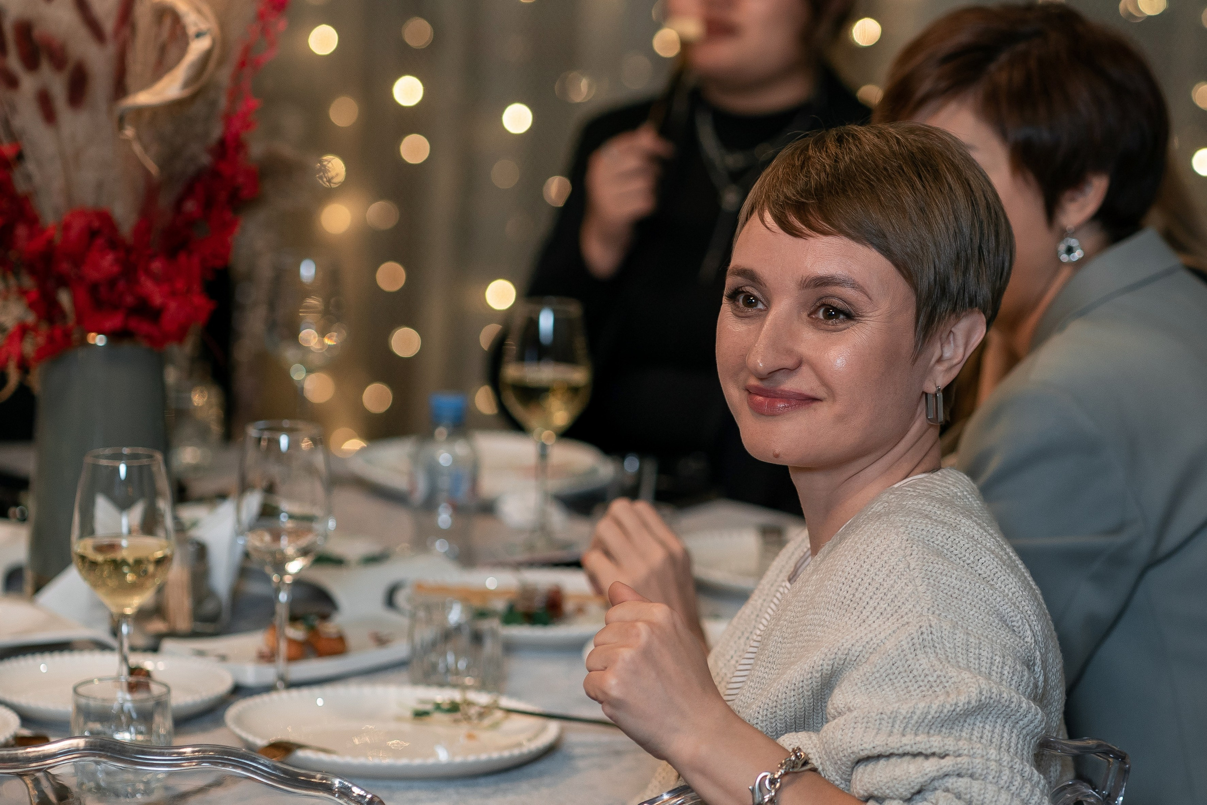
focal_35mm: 141
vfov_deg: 9.7
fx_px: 4725
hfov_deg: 14.6
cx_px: 670
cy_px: 402
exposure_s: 1/160
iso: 500
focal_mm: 85
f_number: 2.2
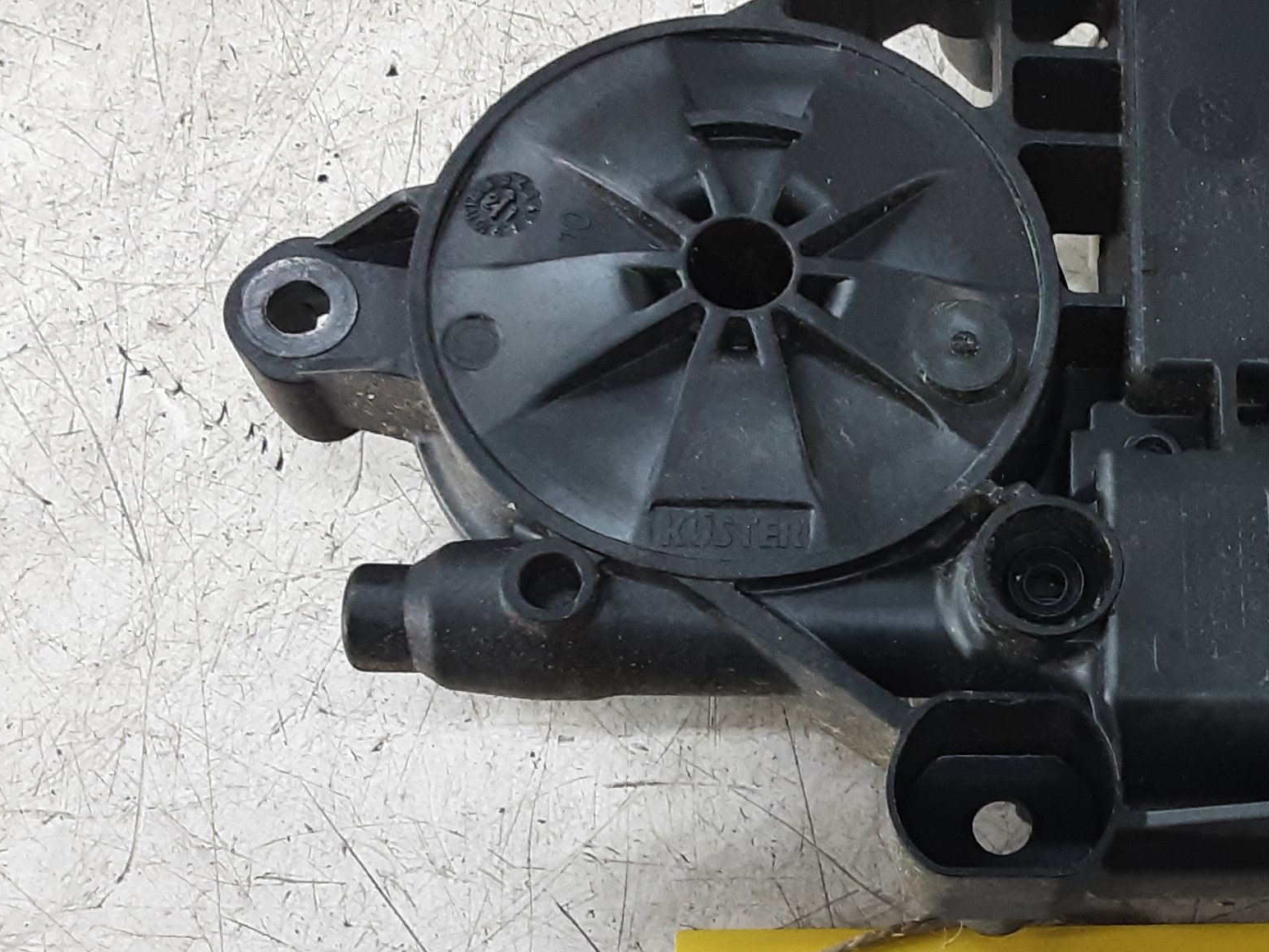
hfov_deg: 32.1
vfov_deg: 25.6
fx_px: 2090
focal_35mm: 57
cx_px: 1139
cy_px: 611
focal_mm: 2.91
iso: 160
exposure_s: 1/50
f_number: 1.9
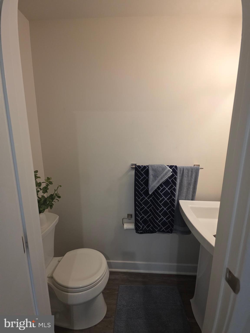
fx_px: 125
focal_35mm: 13
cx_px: 125
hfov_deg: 89.9
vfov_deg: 106.2
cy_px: 166
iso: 200
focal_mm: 2.2
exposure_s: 1/120
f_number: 1.9
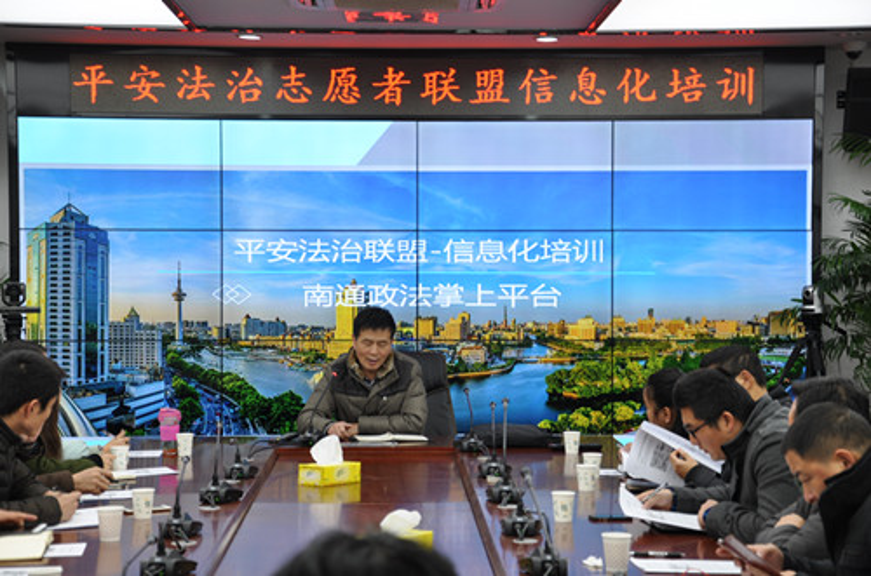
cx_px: 436
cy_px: 288
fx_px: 2100
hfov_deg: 23.4
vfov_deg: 15.6
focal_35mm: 87
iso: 200
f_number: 5
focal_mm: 58
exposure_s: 1/25
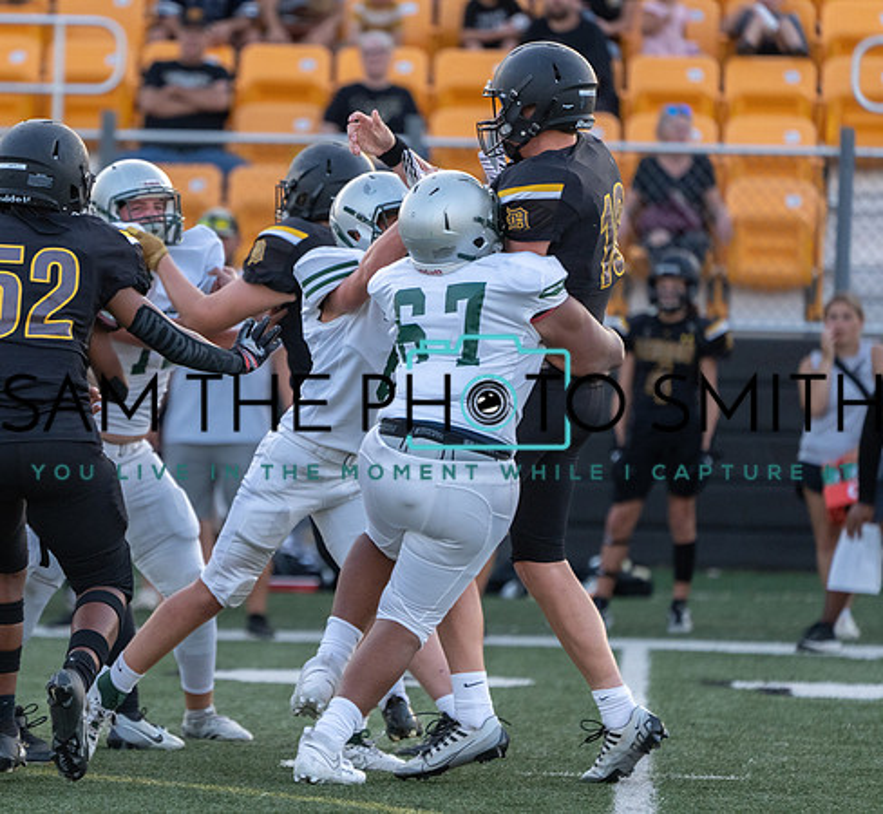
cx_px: 256
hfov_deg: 4.1
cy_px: 415
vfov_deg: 3.7
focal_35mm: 448
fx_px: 12439
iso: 2000
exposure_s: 1/1000
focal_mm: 348
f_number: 5.6
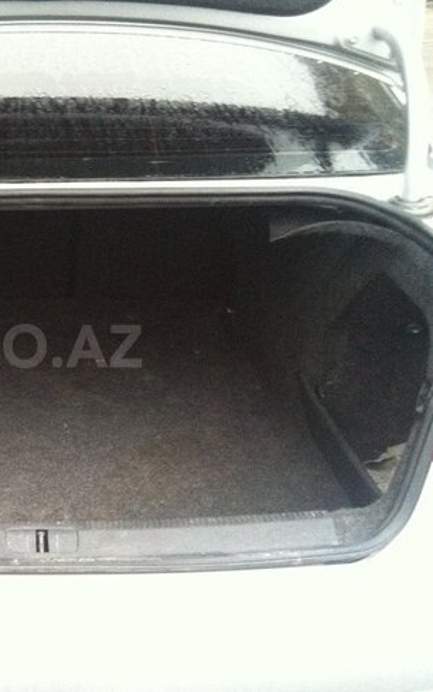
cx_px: -3
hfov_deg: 24.6
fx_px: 943
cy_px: 346
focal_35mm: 50
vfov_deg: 40.3
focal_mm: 3.85
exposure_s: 1/15
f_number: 2.8
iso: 500
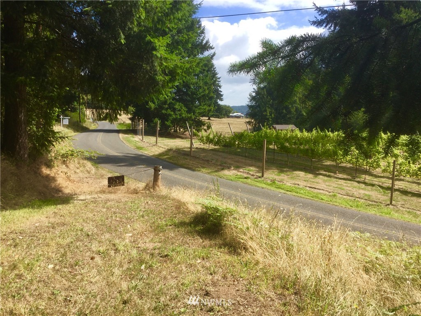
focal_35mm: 31
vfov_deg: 45.4
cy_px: 158
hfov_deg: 58.4
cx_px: 210
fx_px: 377
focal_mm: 3.3
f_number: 2.4
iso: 25
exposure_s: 1/769
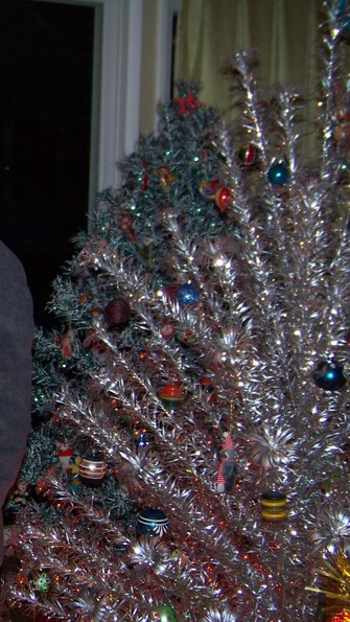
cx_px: -66
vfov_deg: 33.3
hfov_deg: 18.2
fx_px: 1039
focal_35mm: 63
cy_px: 309
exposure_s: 1/30
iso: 200
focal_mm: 6.75
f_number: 2.8
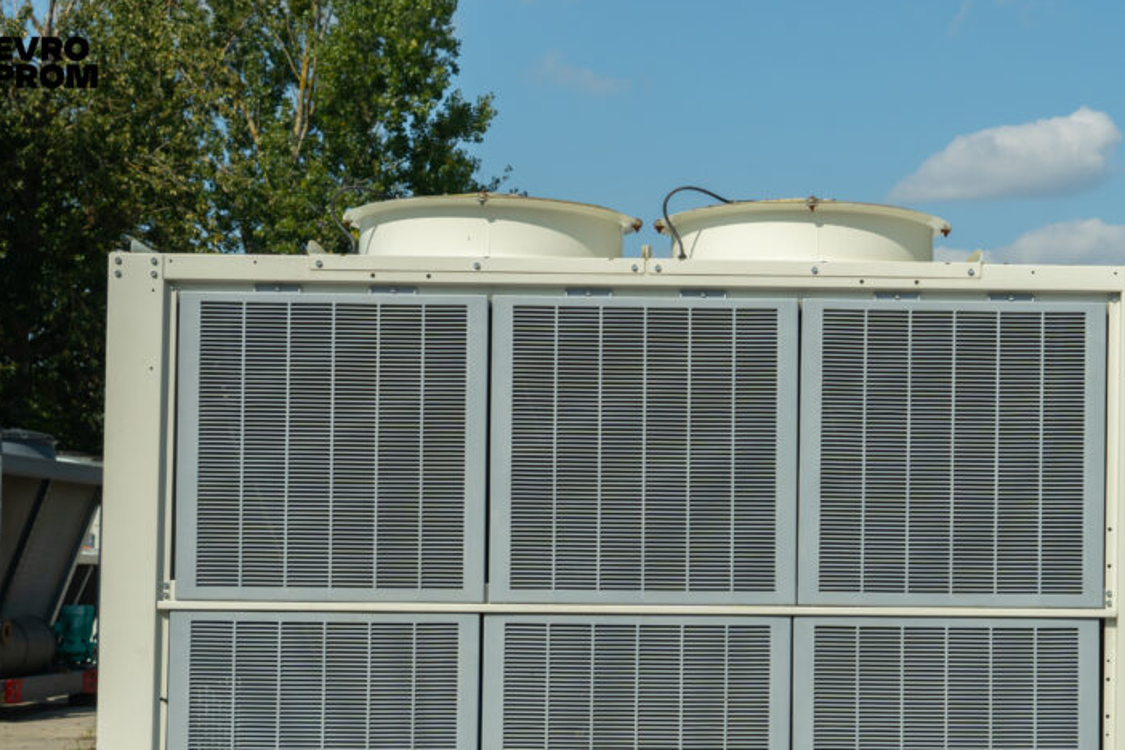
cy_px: 531
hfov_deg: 28.7
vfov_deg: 19.4
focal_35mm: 70
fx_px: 2187
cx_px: 708
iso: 100
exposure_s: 1/125
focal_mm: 48
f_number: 9
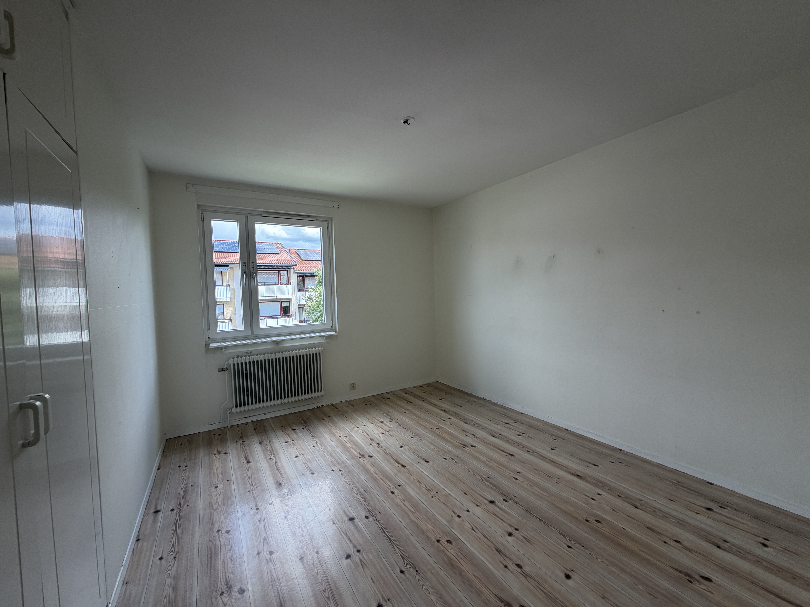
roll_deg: +1.7
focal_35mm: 14
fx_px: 328
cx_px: 405
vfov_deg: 85.7
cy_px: 304
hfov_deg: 102.1
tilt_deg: -2.6
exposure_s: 1/121
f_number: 2.2
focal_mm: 2.22
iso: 64
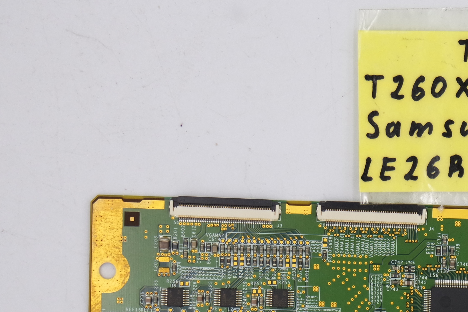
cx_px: 465
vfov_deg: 9.3
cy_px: 256
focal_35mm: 147
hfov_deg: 13.8
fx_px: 1911
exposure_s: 1/125
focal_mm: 27
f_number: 5.6
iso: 200
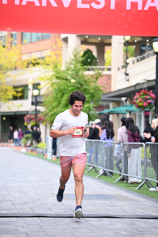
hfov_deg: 13.2
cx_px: 79
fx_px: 684
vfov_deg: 19.6
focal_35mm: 104
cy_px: 118
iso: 1000
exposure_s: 1/1600
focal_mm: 104
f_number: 2.8
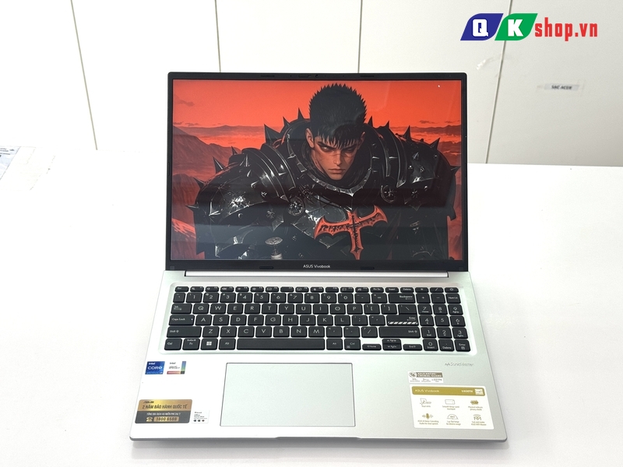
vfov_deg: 30.3
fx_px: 864
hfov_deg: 39.7
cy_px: 234
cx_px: 312
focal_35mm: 48
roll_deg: +1.0
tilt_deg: -37.6
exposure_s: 1/100
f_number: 1.78
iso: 50
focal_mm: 6.76
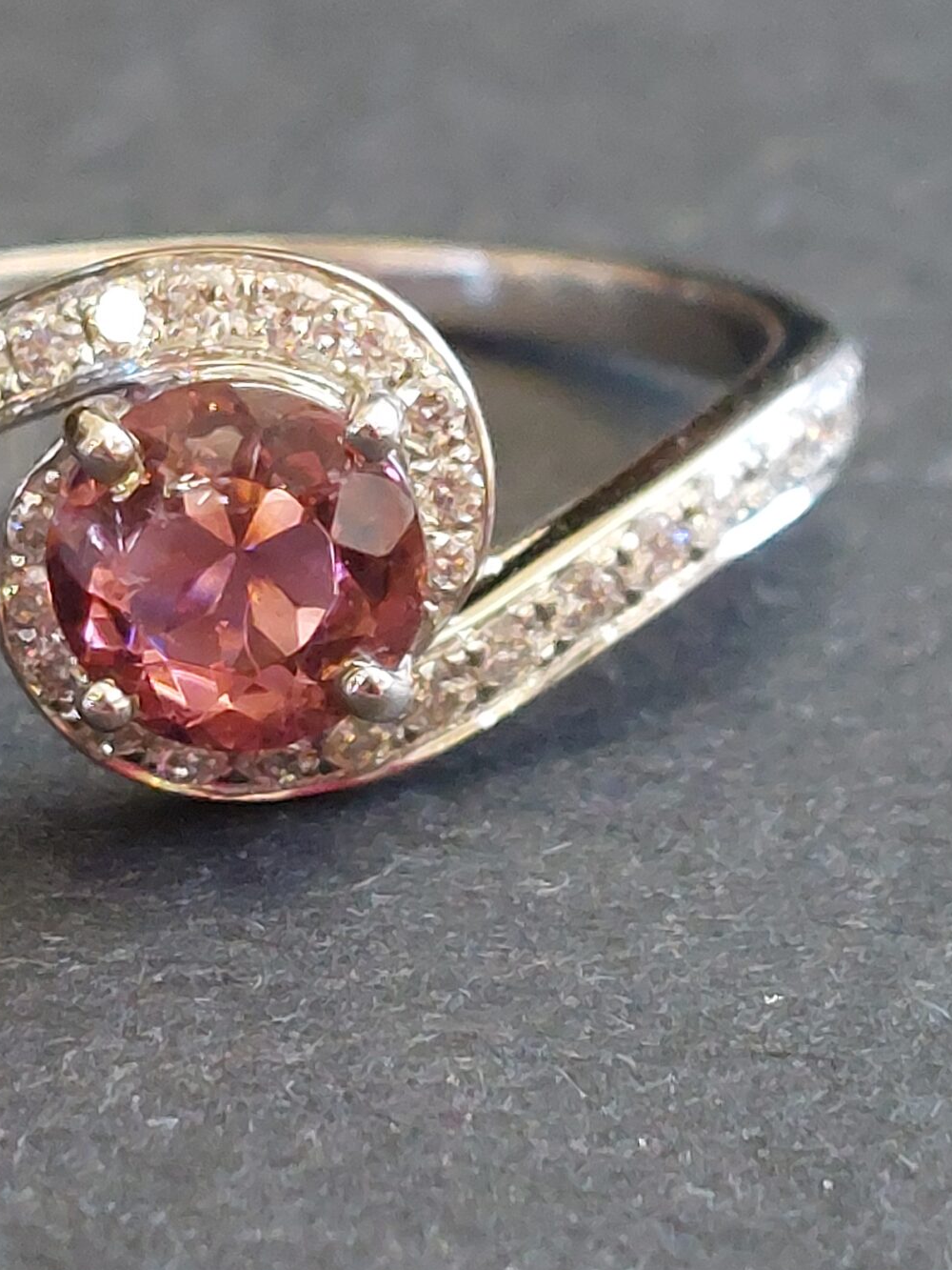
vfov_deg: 39.3
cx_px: 186
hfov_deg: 29.6
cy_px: 442
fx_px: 1760
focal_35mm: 48
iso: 200
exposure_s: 1/50
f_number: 1.8
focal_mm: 5.23
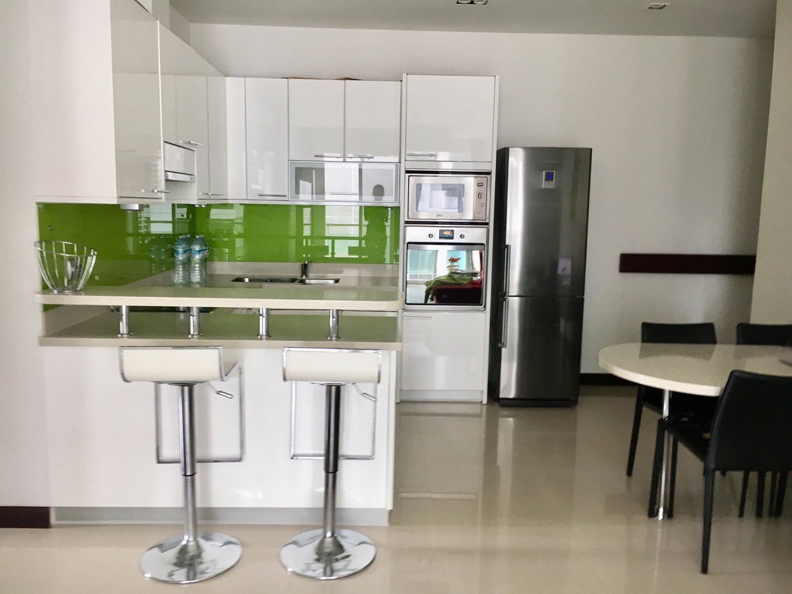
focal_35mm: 29
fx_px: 663
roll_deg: -1.3
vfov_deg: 48.2
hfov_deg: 61.7
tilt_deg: -9.0
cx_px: 396
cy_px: 297
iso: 80
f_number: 2.2
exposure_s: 1/33
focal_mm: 4.15
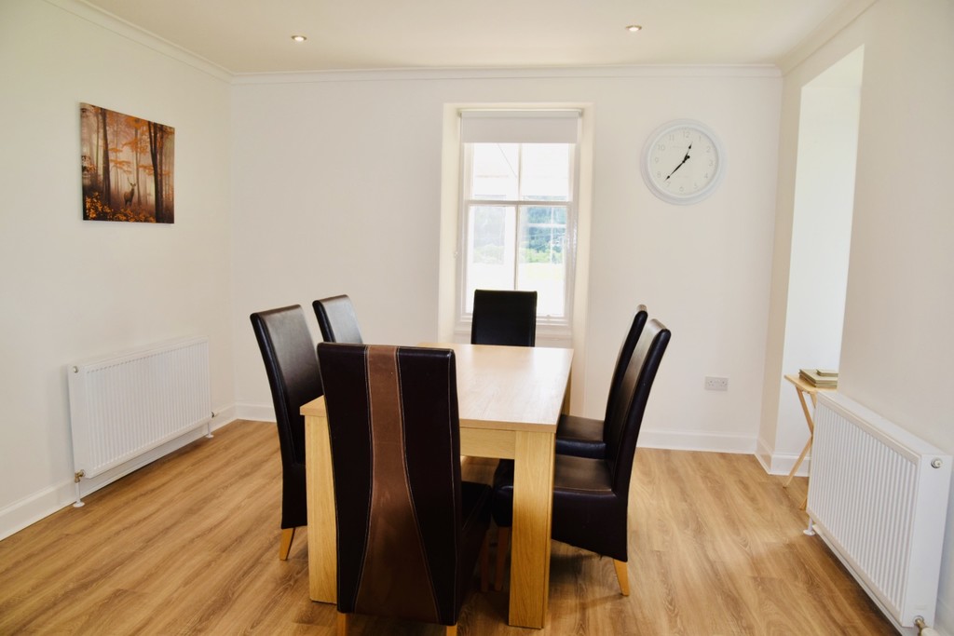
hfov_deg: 73.7
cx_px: 477
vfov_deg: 53.1
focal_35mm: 24
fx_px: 636
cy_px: 318
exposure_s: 1/125
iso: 280
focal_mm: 16
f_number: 5.6
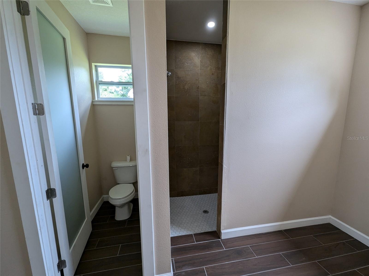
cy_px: 138
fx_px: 139
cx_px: 184
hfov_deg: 106.2
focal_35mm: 13
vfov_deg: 89.9
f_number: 2.2
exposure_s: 1/64
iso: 87
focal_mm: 1.95
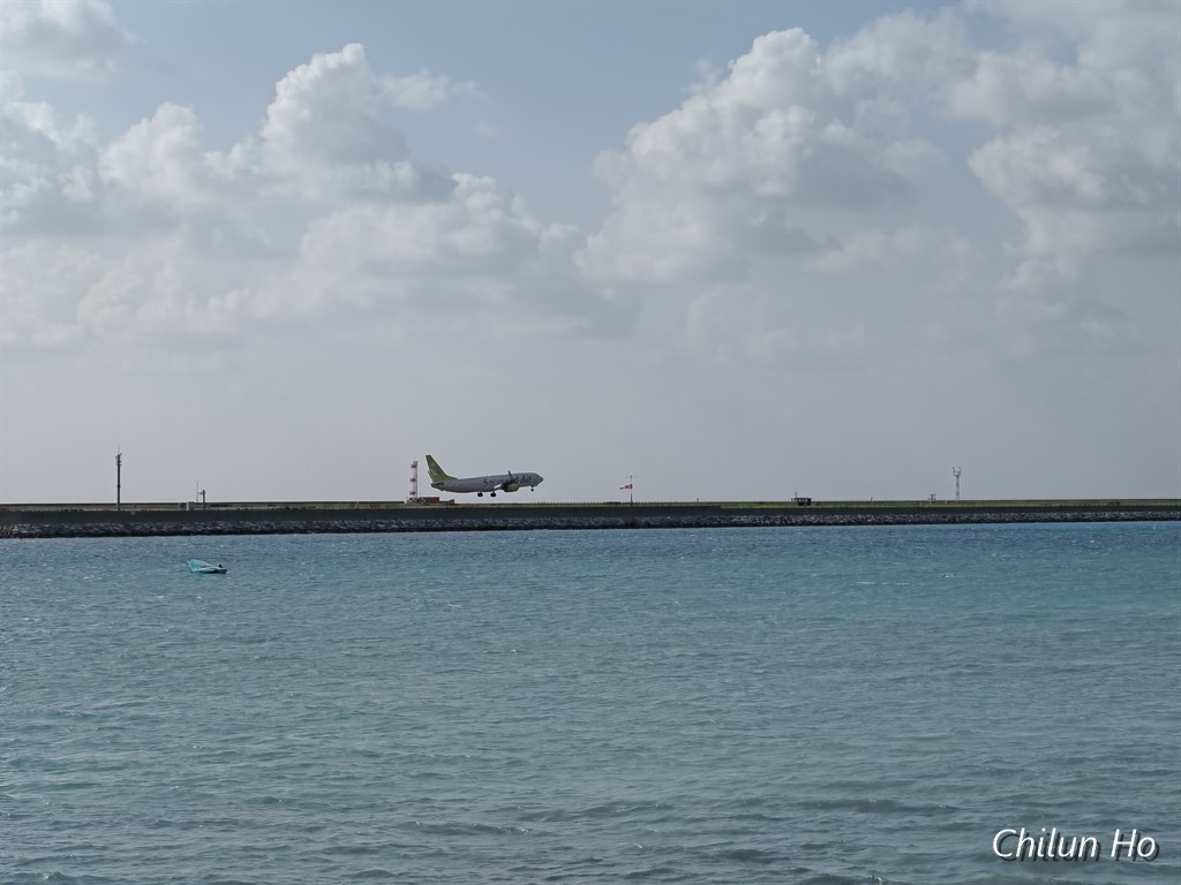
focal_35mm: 92
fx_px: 3139
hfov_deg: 21.3
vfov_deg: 16.1
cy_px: 442
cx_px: 590
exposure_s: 1/1282
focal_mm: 6.07
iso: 50
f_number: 1.7
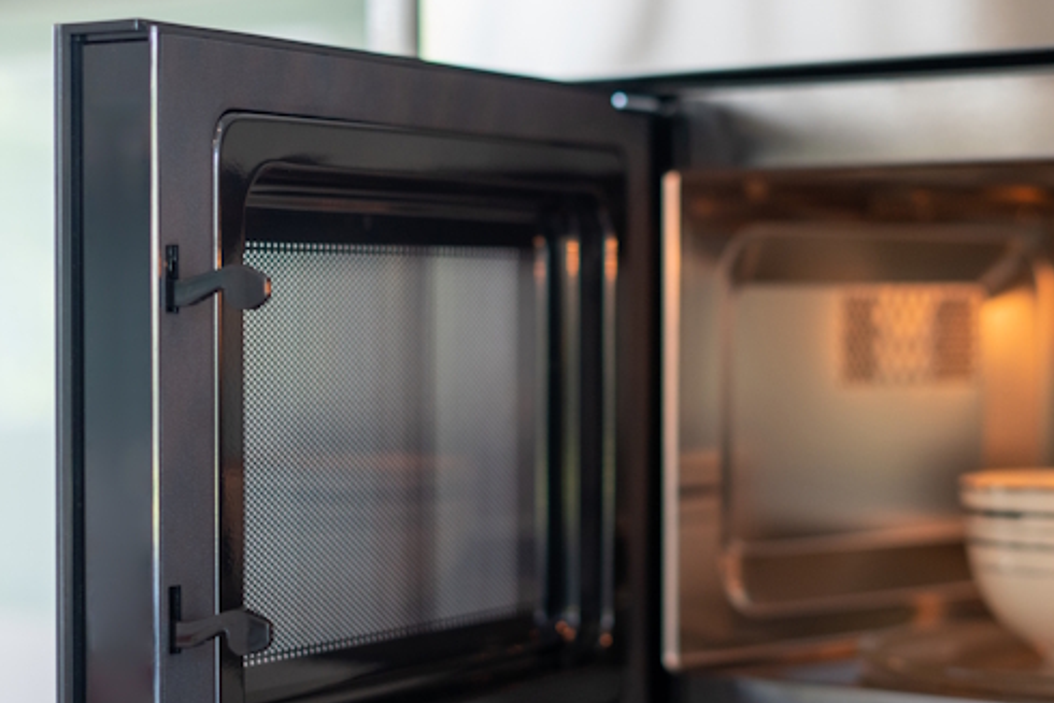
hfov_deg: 20.0
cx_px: 671
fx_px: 2987
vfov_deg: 13.4
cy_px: 403
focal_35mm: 102
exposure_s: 1/100
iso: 400
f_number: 2.2
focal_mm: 50
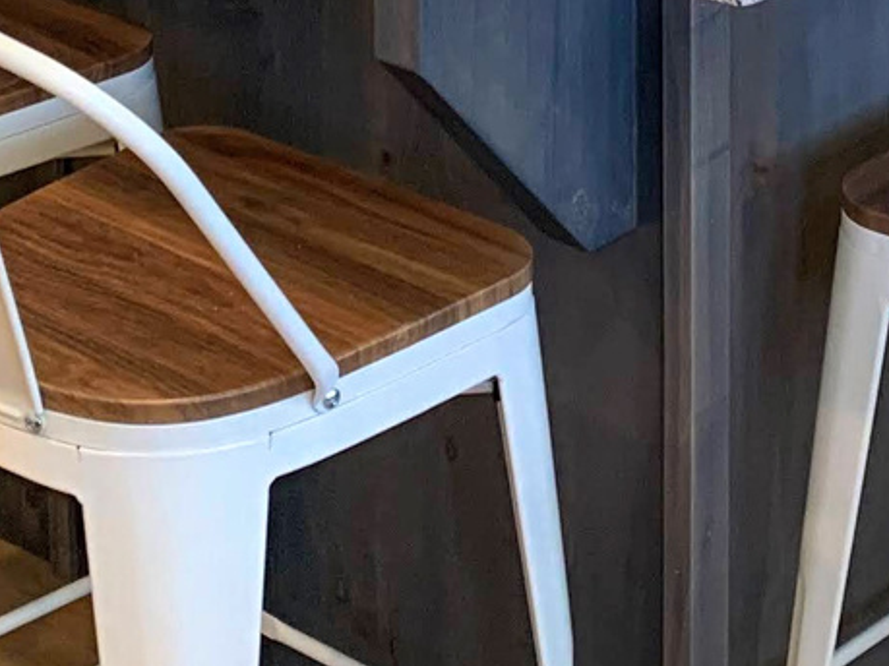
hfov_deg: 17.0
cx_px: 556
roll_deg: -0.1
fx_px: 2978
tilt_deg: -9.5
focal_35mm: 116
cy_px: -560
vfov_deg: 11.7
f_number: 1.8
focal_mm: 4.25
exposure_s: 1/60
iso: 160
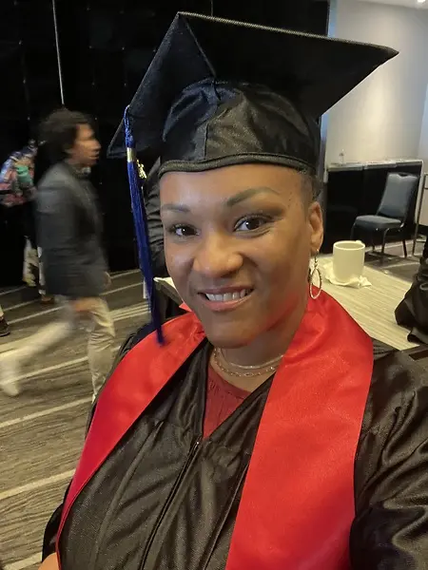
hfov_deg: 46.8
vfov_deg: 60.0
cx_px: 214
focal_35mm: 30
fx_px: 495
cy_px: 285
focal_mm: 2.71
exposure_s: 1/30
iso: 640
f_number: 2.2
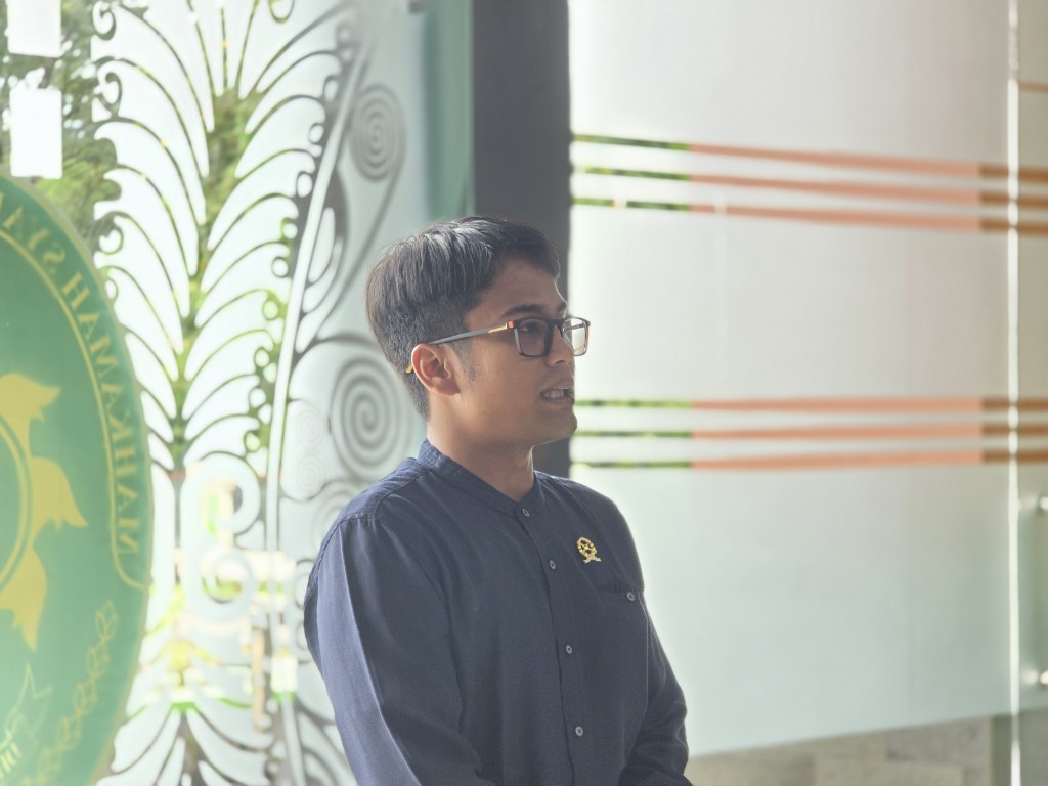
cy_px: 393
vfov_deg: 12.9
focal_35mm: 115
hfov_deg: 17.1
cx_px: 524
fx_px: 3482
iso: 320
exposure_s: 1/100
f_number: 3.4
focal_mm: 18.6
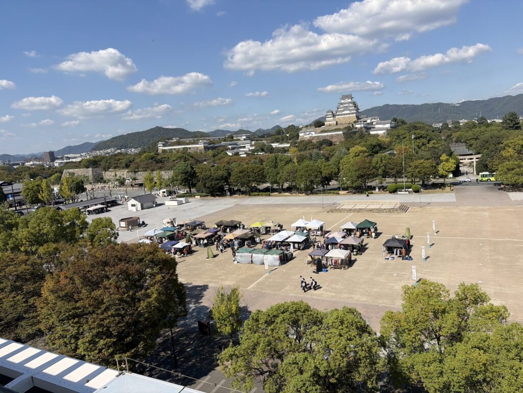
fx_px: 393
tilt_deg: -8.7
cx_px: 262
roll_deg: +7.3
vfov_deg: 53.1
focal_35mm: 26
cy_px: 196
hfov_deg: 67.3
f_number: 1.6
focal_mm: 5.96
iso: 50
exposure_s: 1/4608
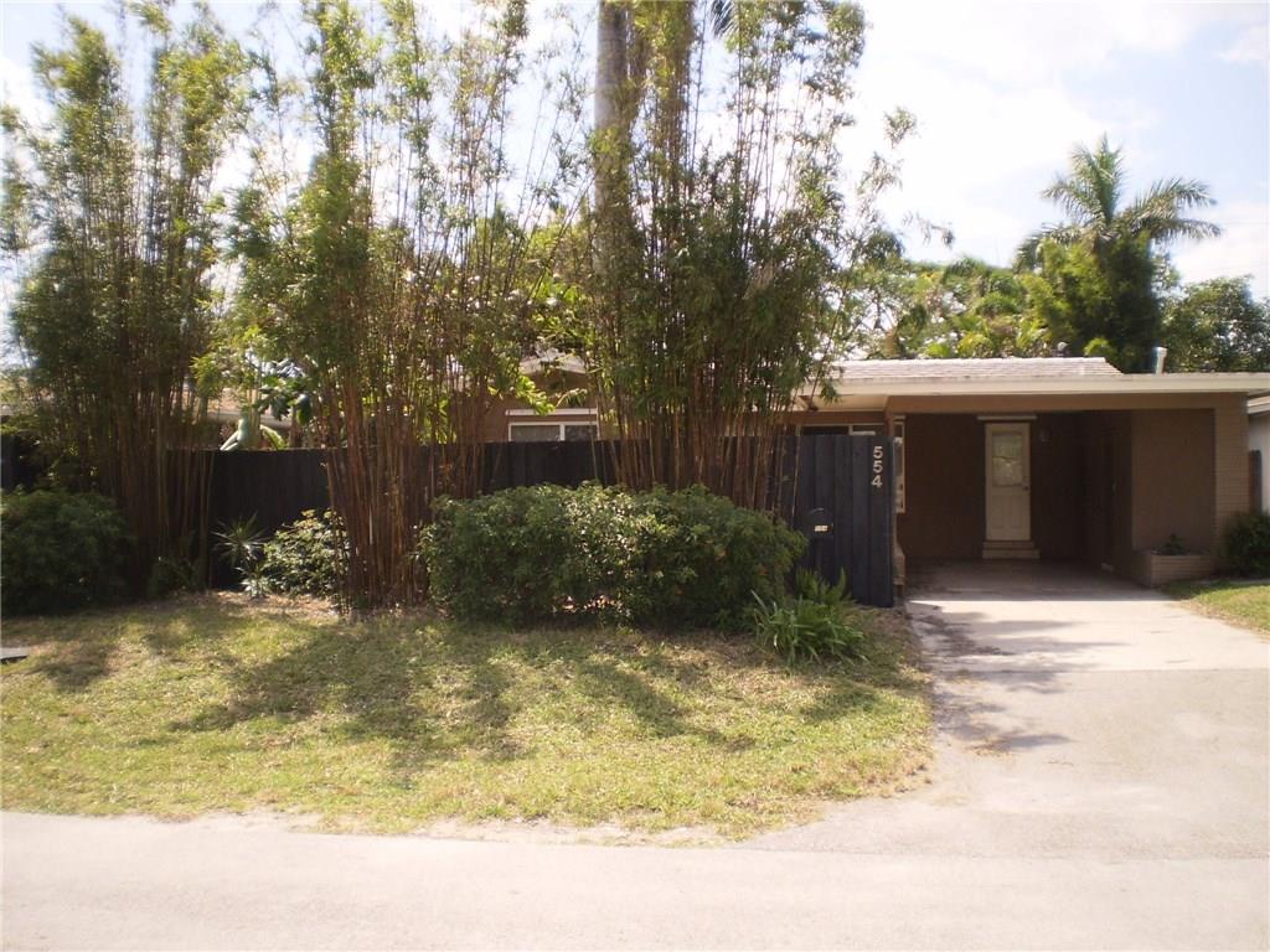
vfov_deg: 39.7
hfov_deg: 51.4
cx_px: 635
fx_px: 1321
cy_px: 476
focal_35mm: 36
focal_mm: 6.3
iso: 64
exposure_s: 1/1000
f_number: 3.1
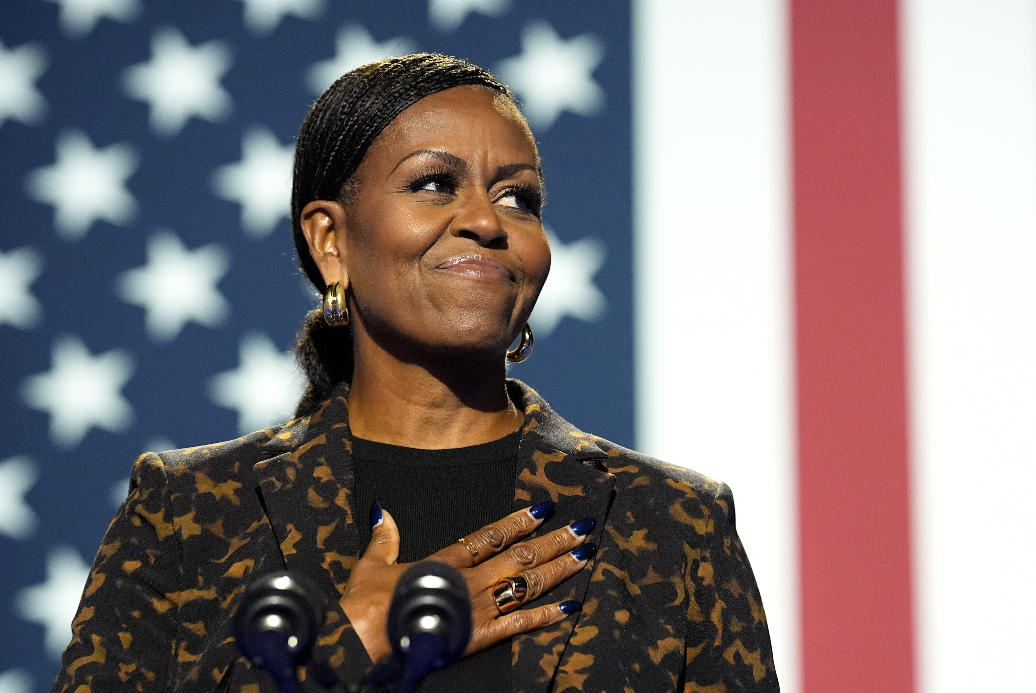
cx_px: 518
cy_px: 346
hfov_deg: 10.5
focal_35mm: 195
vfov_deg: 7.1
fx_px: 5616
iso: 3200
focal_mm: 130
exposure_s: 1/400
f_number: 3.5
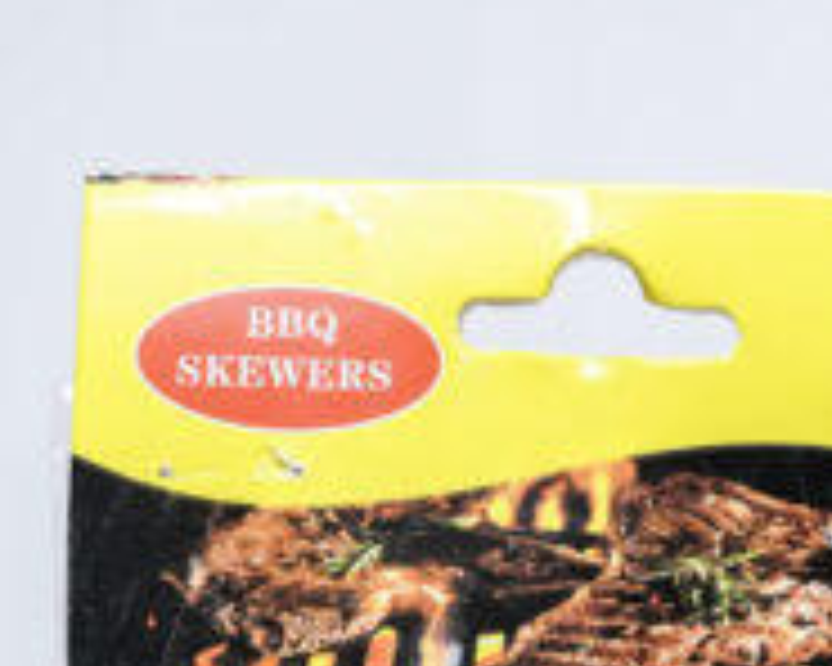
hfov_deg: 12.6
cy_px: 619
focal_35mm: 153
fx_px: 3767
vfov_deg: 10.0
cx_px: 603
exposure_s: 1/200
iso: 3200
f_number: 9
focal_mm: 70
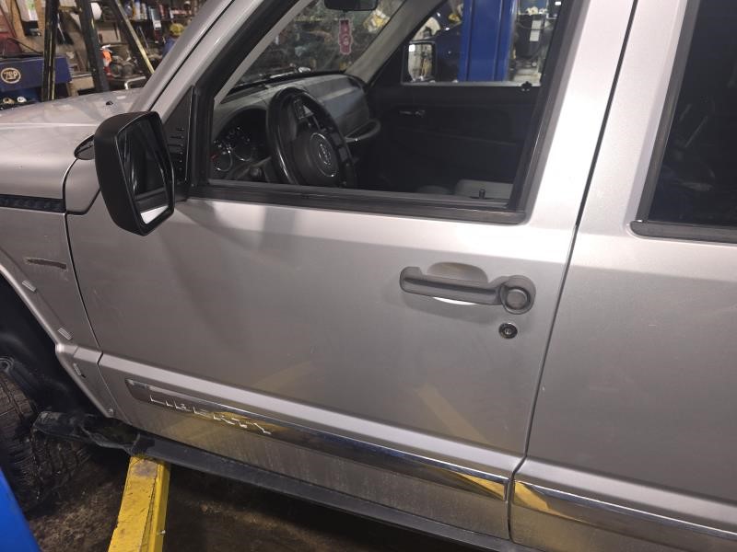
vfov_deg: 58.9
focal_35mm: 23
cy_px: 276
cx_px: 368
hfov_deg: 73.9
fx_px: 490
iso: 125
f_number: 1.7
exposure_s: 1/40
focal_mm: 6.3
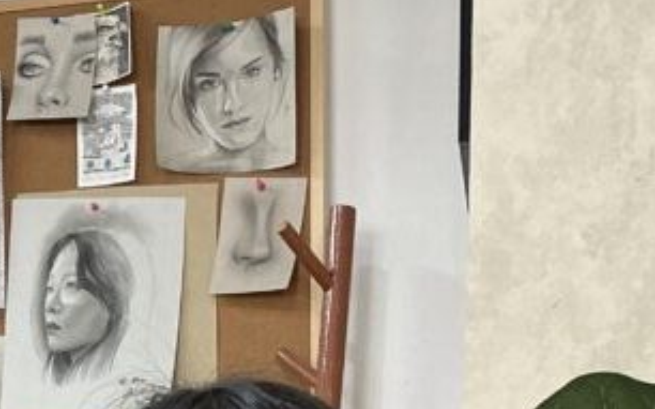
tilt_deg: -4.5
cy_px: 951
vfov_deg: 11.4
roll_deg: -0.7
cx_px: 193
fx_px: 1731
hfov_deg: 21.3
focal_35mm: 97
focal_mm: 3
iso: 40
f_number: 1.8
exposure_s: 1/50
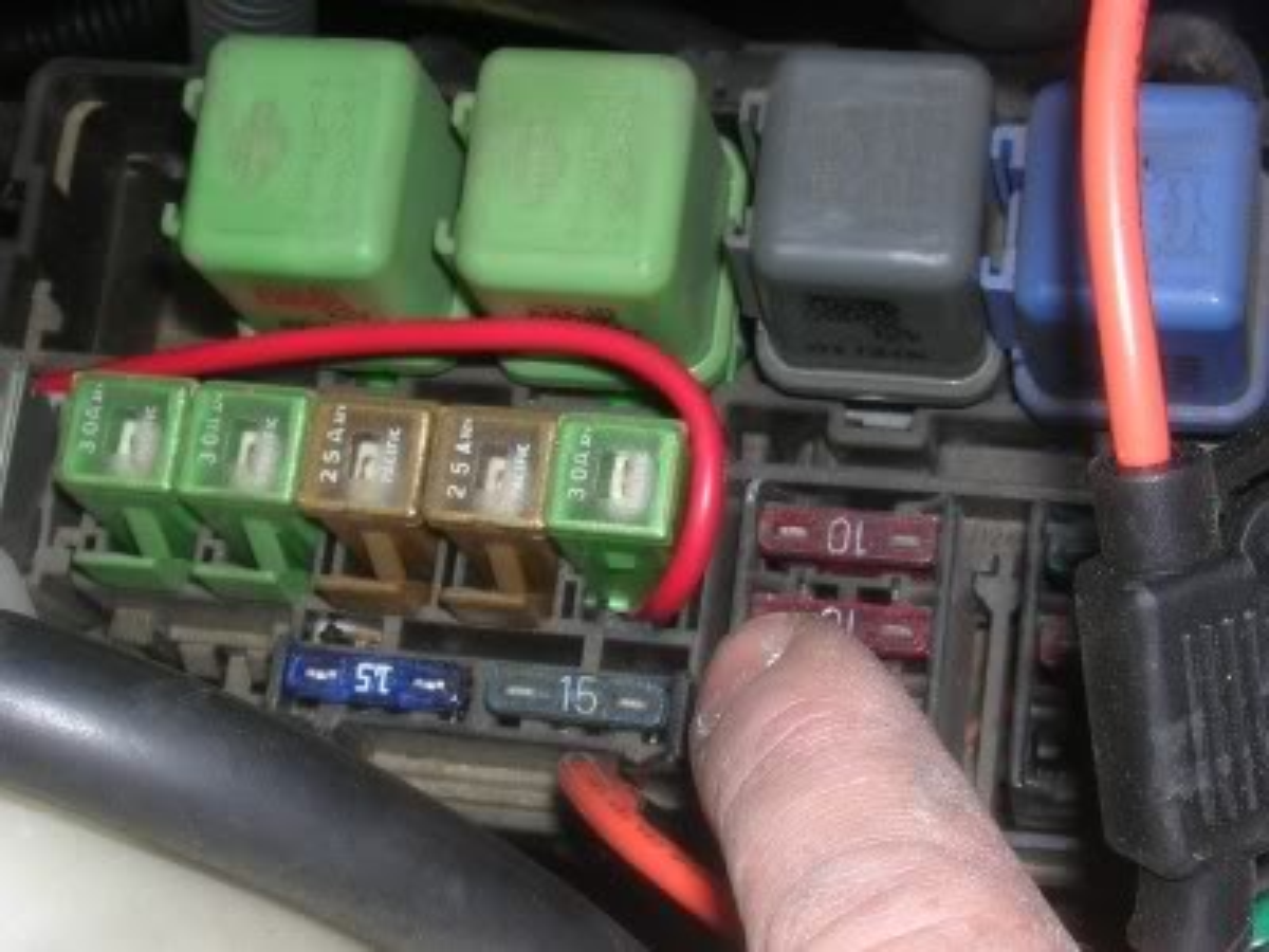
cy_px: 476
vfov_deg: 16.6
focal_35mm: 89
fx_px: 3263
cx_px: 634
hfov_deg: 22.0
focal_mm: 11.6
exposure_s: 1/60.1
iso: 100
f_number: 8.4
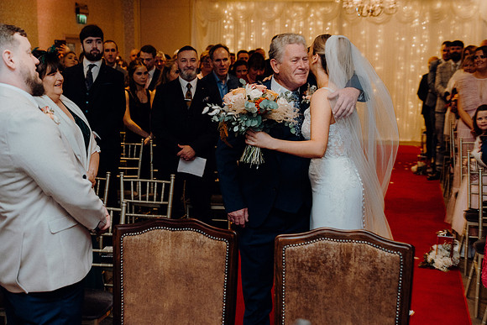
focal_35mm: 49
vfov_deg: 27.5
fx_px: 663
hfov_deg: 40.3
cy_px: 162
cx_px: 244
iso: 2500
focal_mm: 49
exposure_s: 1/200
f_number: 3.5
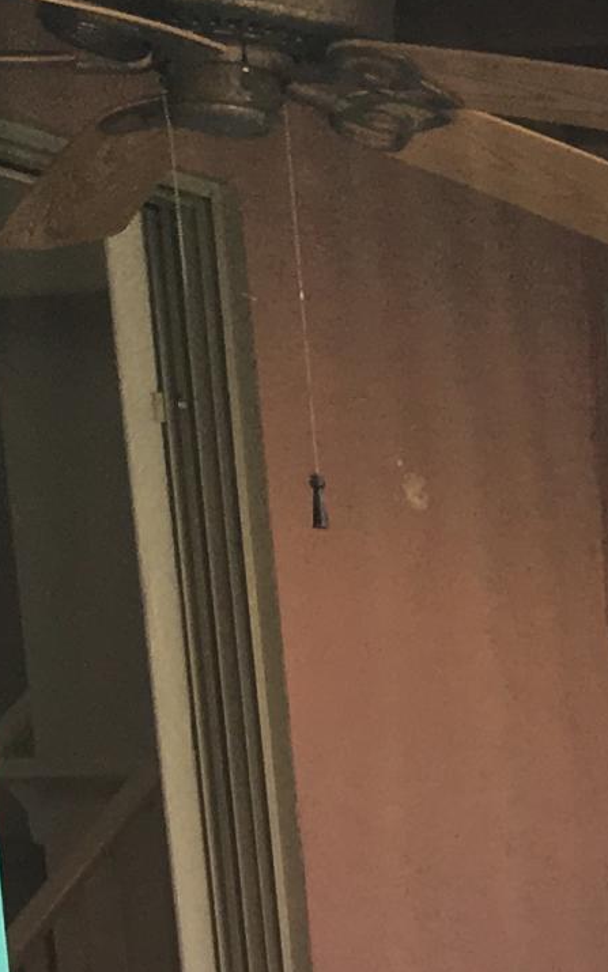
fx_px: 3419
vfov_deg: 15.0
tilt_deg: -8.8
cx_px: 1961
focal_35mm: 129
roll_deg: +1.1
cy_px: 1449
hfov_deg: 8.2
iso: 25
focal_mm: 4.15
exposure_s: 1/142
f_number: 2.2
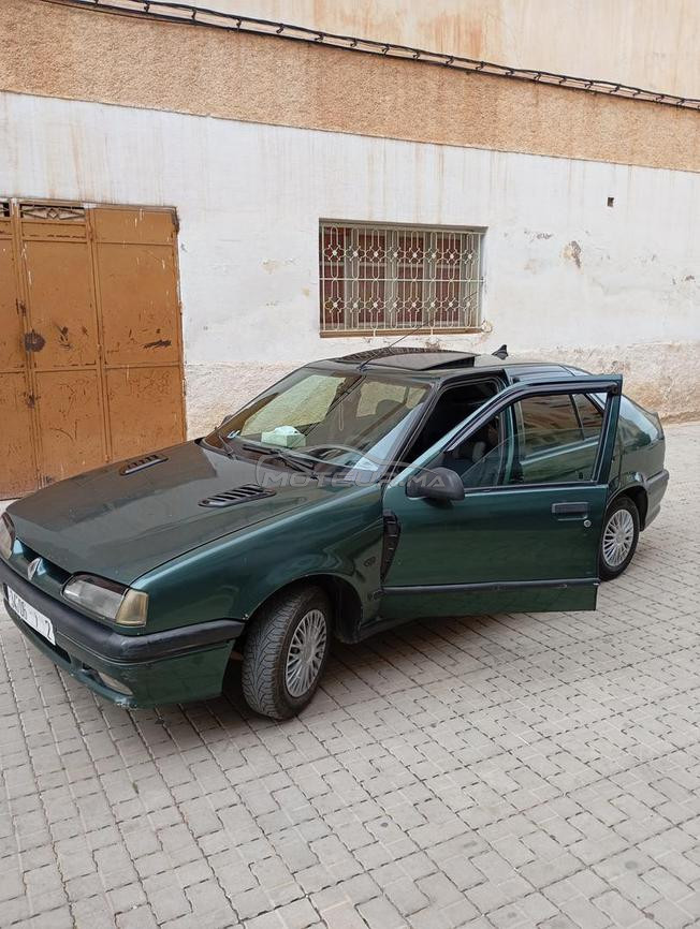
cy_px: 464
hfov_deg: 49.9
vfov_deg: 63.4
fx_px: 753
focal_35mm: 28
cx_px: 350
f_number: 1.8
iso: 136
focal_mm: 4.27
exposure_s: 1/100
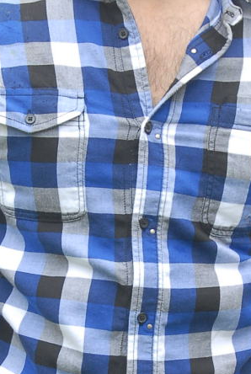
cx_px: 142
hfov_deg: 5.8
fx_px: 2477
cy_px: 282
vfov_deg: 8.6
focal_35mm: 238
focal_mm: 44
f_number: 9
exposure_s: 1/125
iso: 320
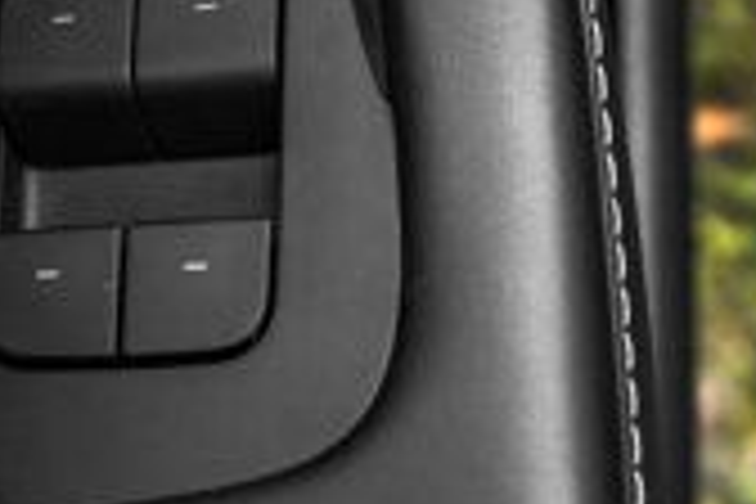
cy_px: 43
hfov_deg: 20.4
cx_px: 176
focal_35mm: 99
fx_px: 2079
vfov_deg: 13.7
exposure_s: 1/320
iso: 1600
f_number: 4
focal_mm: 26
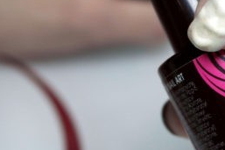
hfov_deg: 17.7
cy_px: 52
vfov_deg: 12.1
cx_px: 227
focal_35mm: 113
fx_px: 706
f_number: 4.5
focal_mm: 30
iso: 400
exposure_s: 1/100
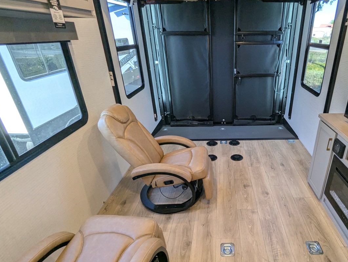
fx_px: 211
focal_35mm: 21
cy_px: 140
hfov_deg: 77.1
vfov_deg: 63.5
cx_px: 223
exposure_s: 1/112
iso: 116
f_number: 2.2
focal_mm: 2.35
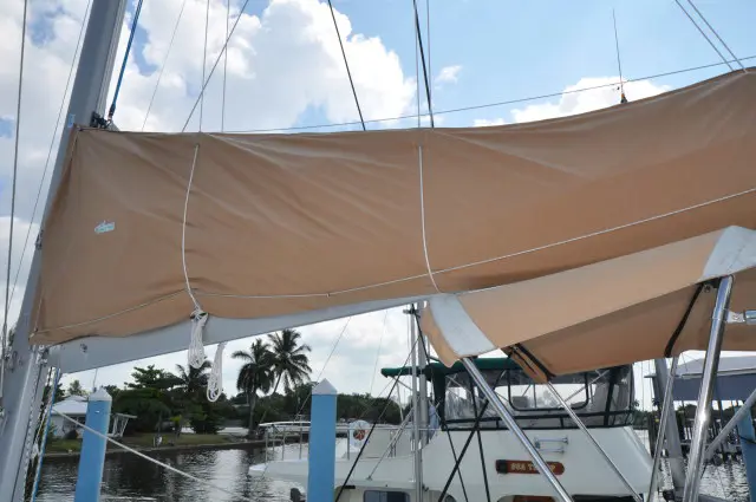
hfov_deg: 73.8
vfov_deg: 53.0
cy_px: 251
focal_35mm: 24
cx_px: 378
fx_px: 503
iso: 200
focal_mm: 16
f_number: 14
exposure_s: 1/200
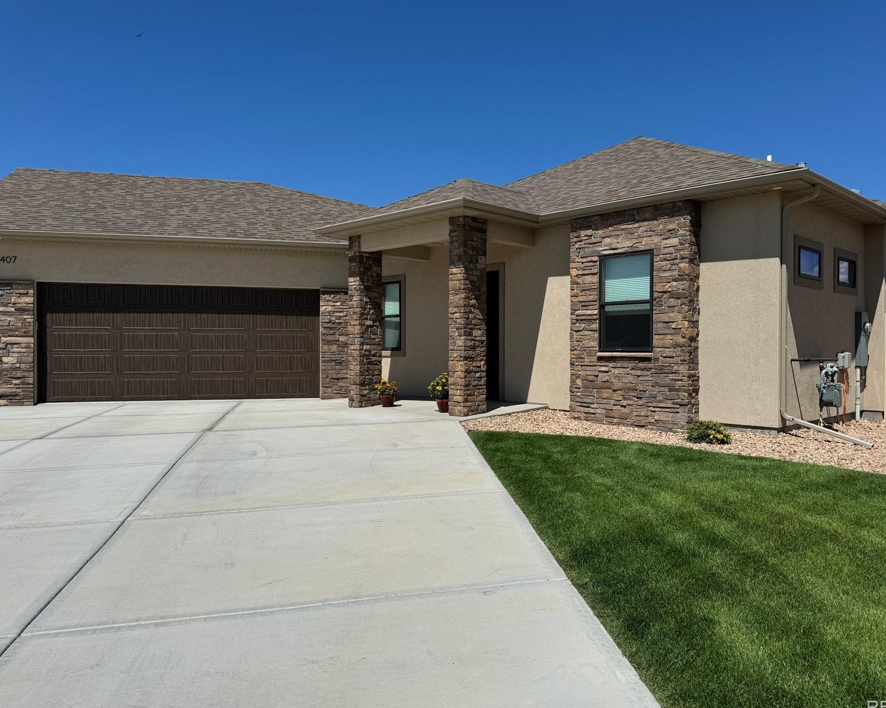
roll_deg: -0.3
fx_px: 682
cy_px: 352
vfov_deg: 54.9
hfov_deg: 66.0
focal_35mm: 26
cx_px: 475
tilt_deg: -0.3
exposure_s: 1/9009
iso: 80
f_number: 1.78
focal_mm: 6.76
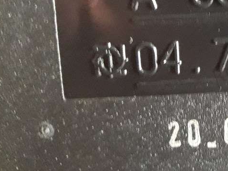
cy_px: 4
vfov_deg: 19.6
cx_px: 292
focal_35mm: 73
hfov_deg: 23.7
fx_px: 481
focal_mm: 3.7
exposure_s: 1/17
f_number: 1.9
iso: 640
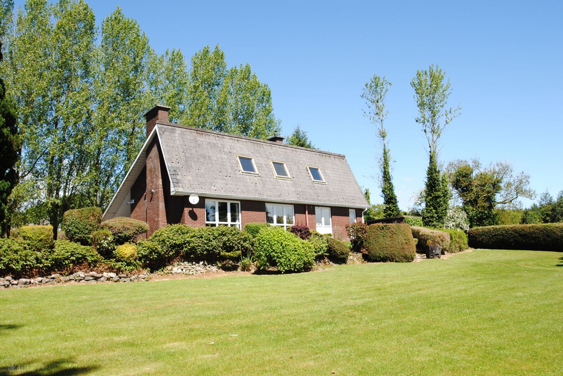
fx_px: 446
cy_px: 188
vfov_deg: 45.7
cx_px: 282
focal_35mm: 28
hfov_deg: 64.6
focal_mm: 19
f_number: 7.1
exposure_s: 1/200
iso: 100
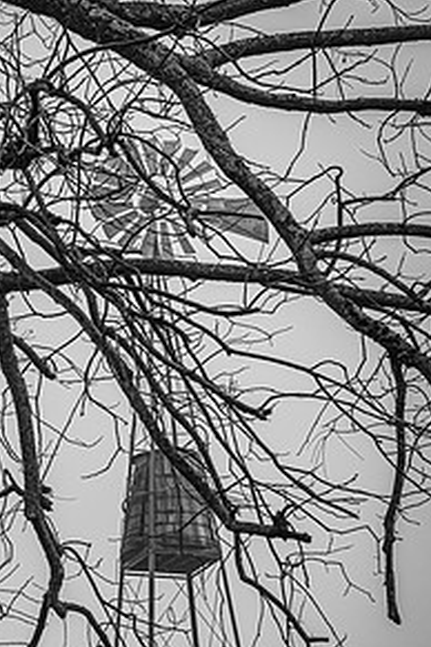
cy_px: 440
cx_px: 111
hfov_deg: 11.8
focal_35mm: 116
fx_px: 2083
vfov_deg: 17.6
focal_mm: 50
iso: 100
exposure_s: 1/160
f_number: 7.1
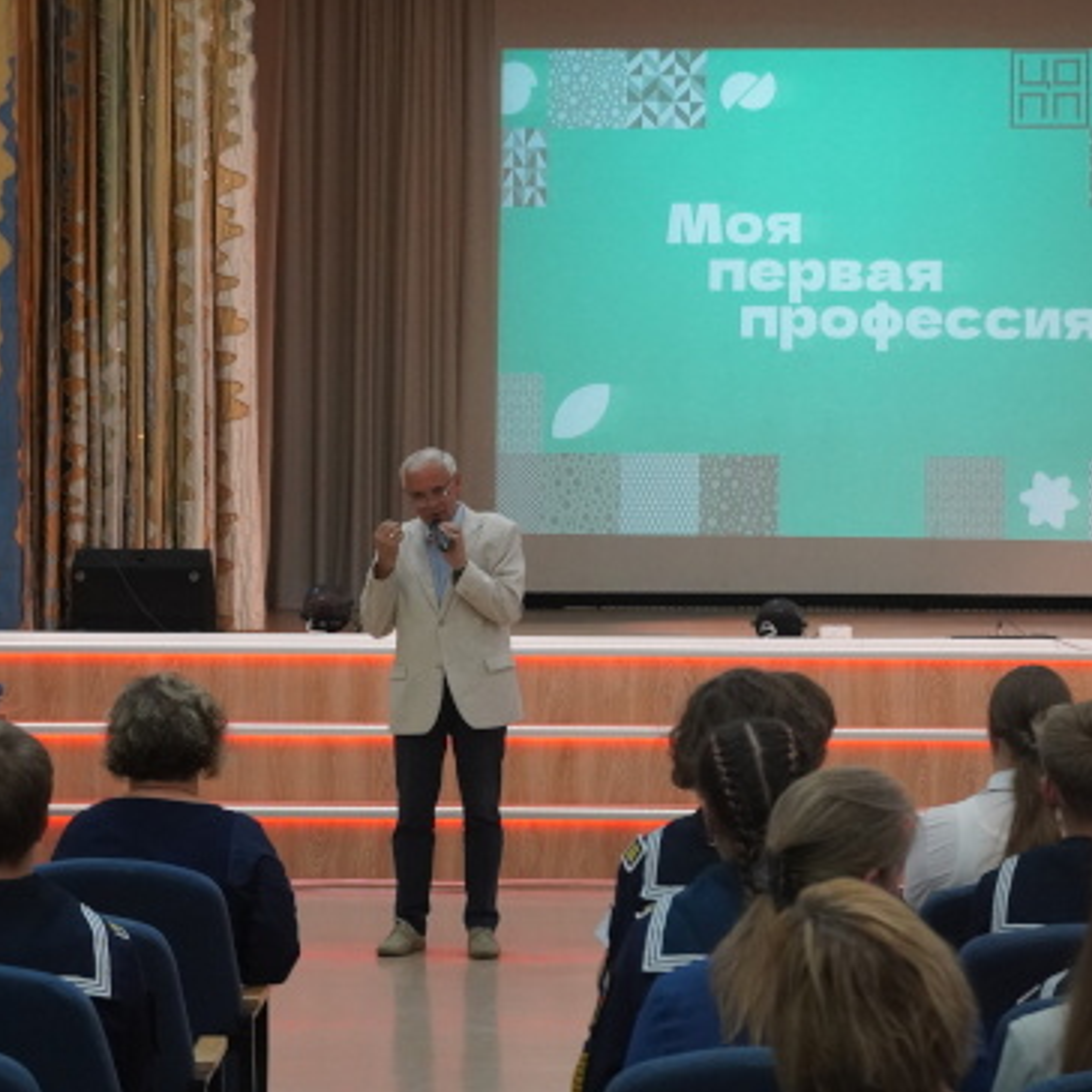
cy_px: 516
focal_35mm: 105
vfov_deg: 16.6
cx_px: 534
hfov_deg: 16.6
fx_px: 3747
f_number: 5
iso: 3200
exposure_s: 1/160
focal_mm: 50
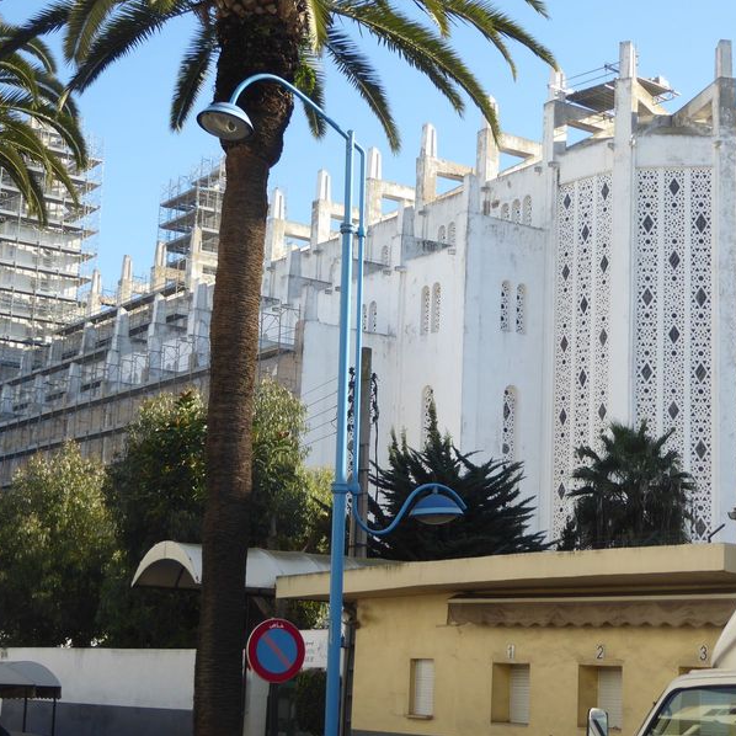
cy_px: 368
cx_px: 357
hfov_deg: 24.3
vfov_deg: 24.3
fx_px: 1708
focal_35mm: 71
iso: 80
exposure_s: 1/250
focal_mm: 10.3
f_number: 4.2
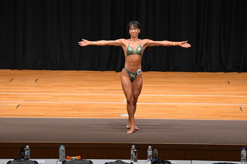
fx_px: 1255
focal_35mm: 183
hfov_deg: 11.2
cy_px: 82
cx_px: 124
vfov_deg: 7.5
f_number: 5.6
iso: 4000
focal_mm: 122
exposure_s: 1/400
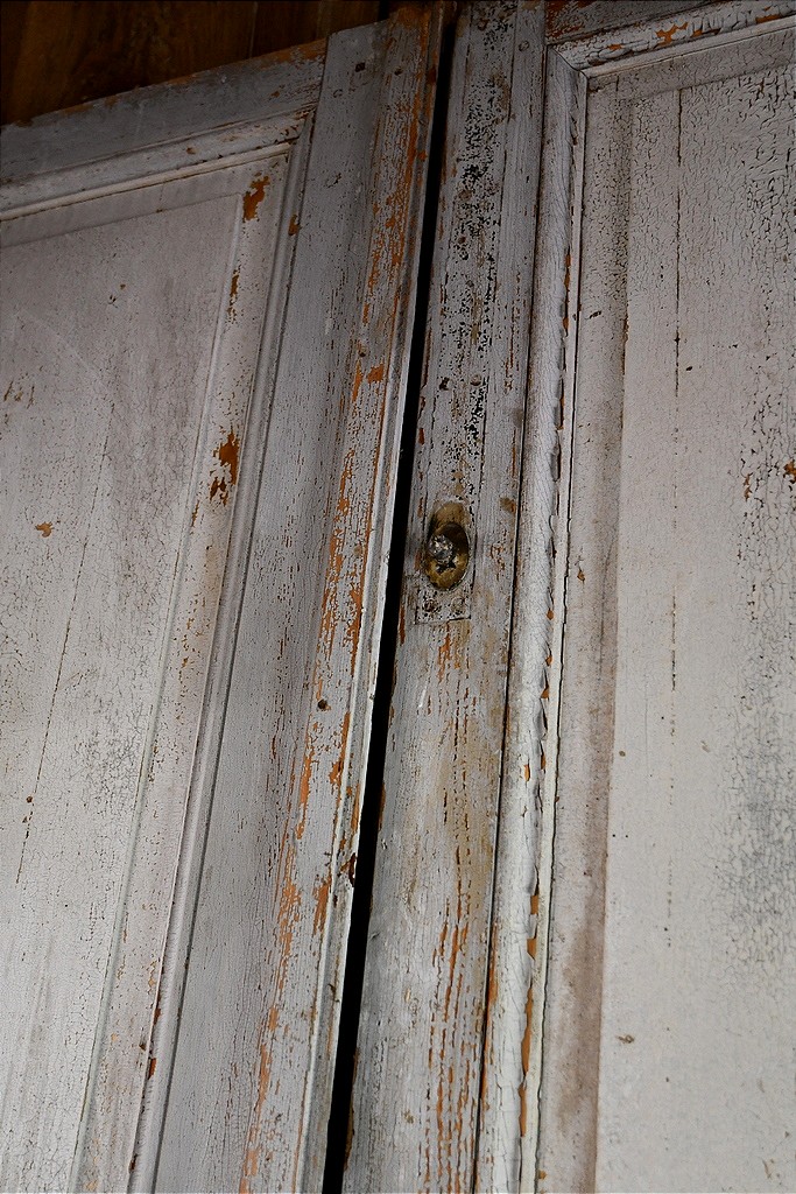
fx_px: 1525
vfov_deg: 42.7
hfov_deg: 29.3
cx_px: 398
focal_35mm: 46
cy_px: 597
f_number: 4
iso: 1600
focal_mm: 31
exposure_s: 1/125
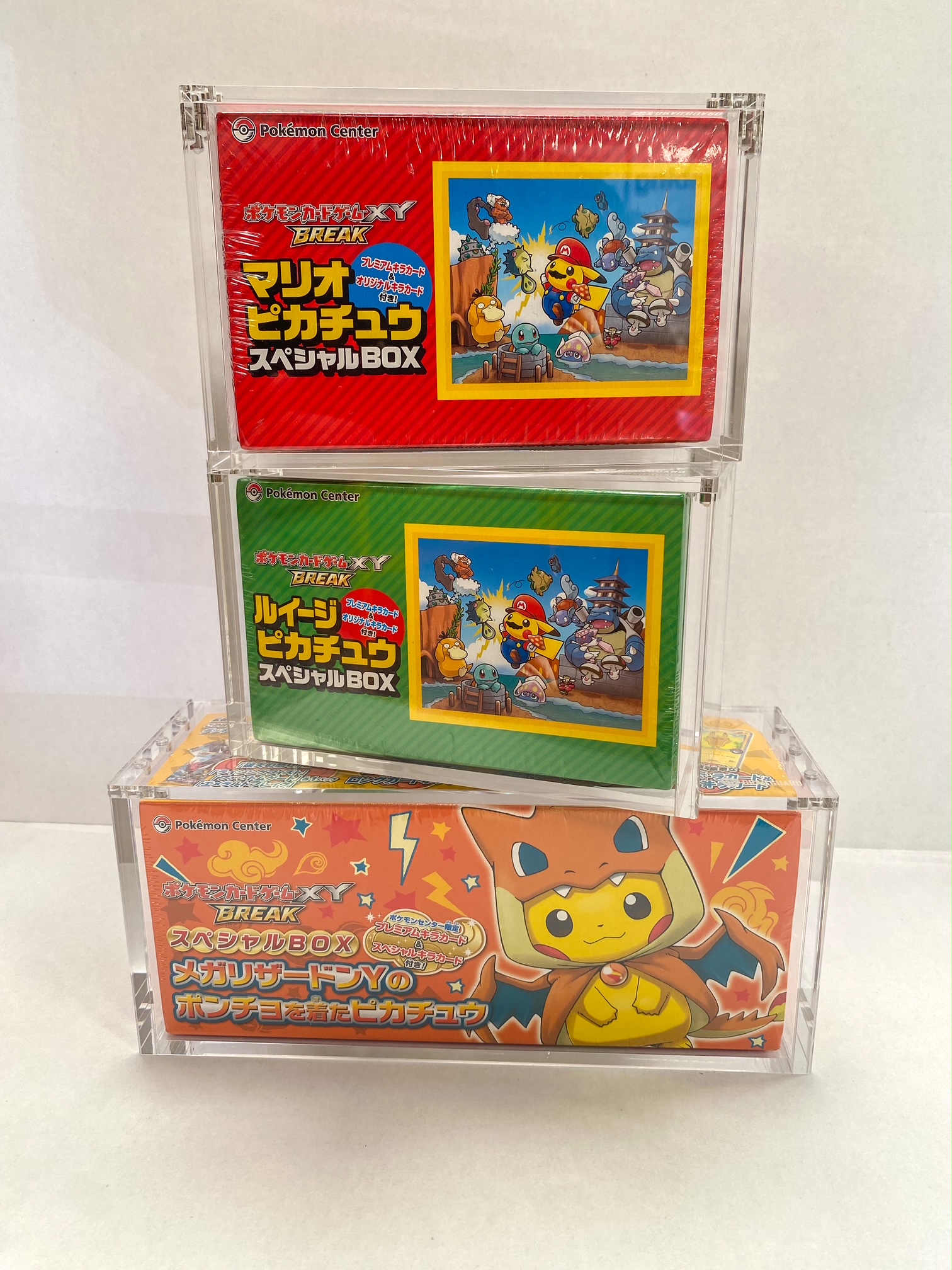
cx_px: 476
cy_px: 635
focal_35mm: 26
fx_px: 953
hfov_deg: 53.1
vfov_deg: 67.3
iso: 50
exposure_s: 1/120
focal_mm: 4.25
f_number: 1.8
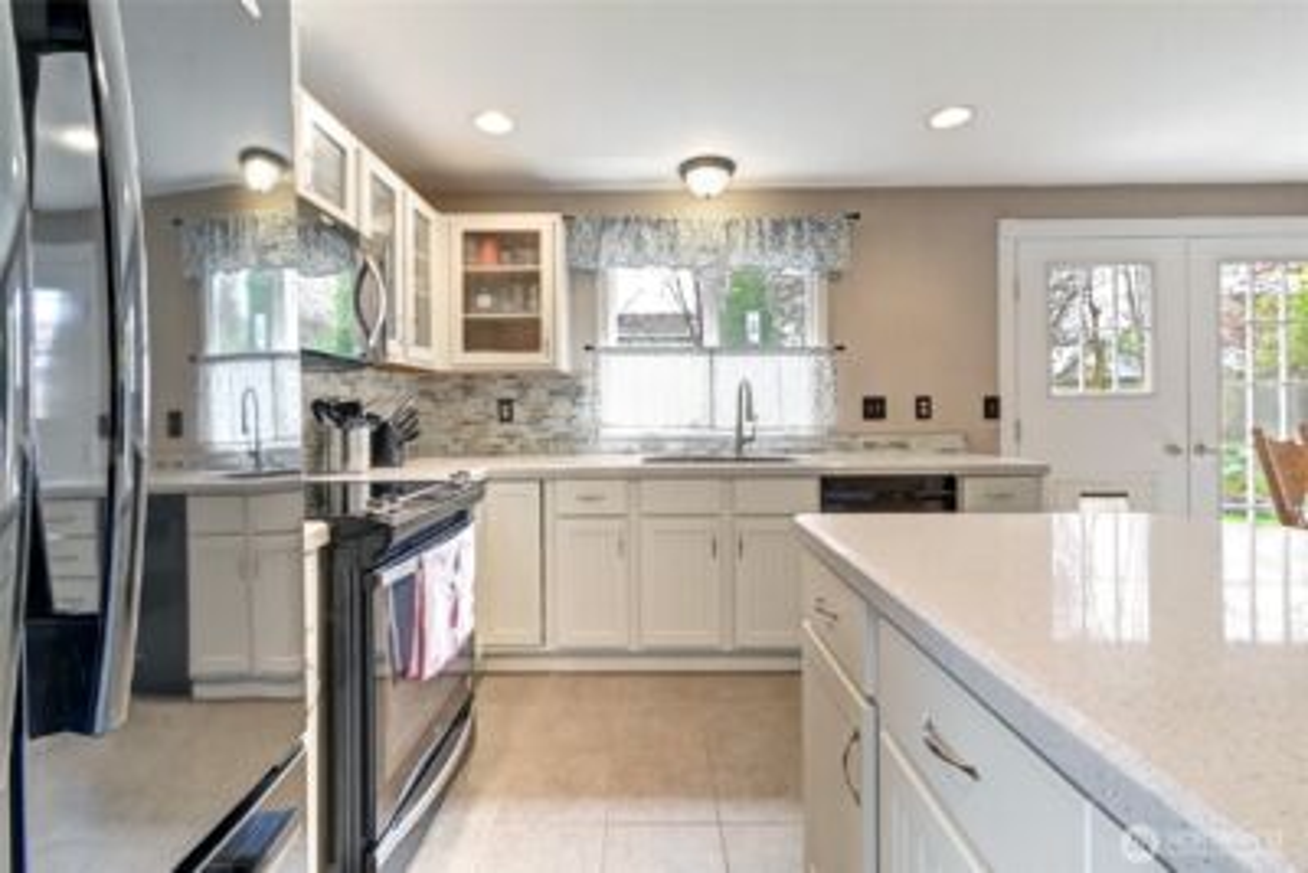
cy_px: 436
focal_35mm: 15
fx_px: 545
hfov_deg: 100.4
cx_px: 654
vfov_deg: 77.4
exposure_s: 1/6
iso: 3200
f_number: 11
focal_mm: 10
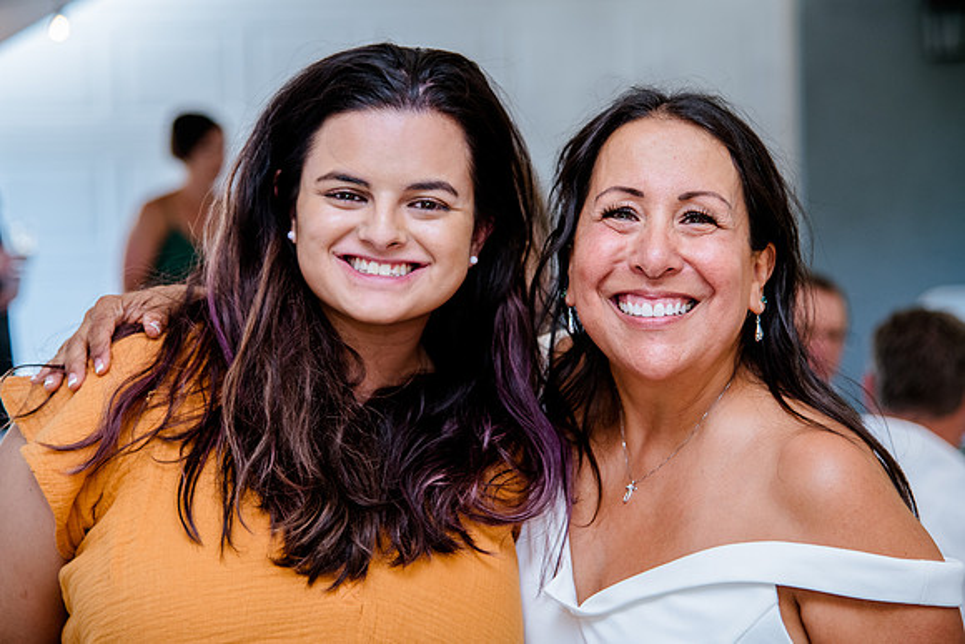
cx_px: 482
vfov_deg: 14.3
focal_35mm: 96
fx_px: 2561
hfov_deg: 21.3
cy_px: 282
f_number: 4
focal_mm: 85
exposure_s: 1/320
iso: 640
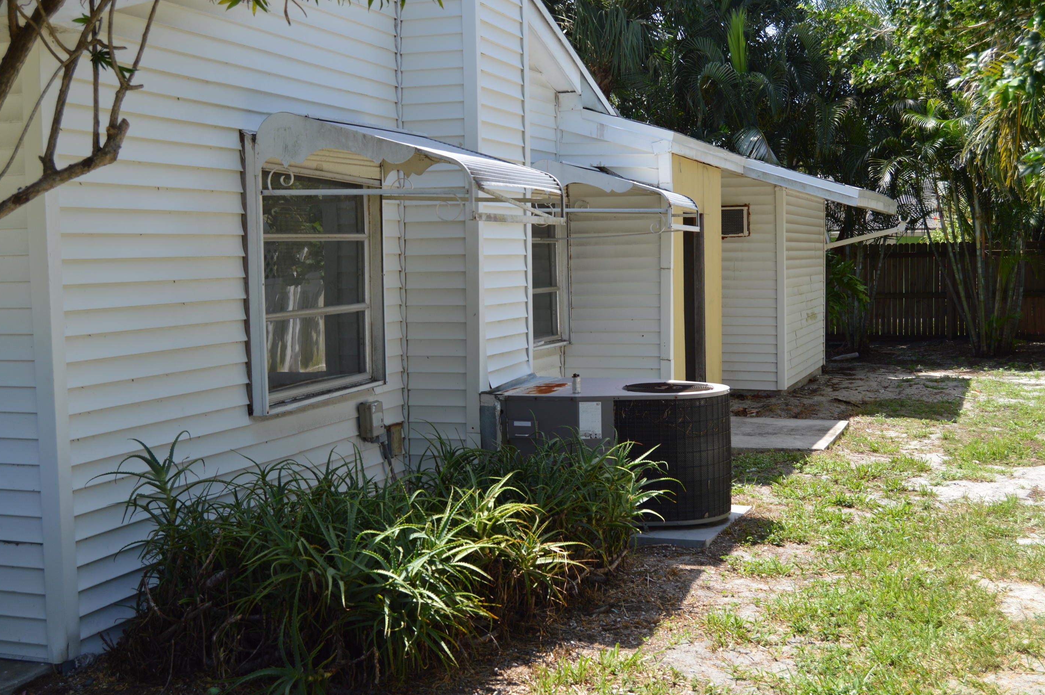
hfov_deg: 43.6
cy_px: 360
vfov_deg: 29.8
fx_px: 1305
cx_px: 519
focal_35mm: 45
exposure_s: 1/250
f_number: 8
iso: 100
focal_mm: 28
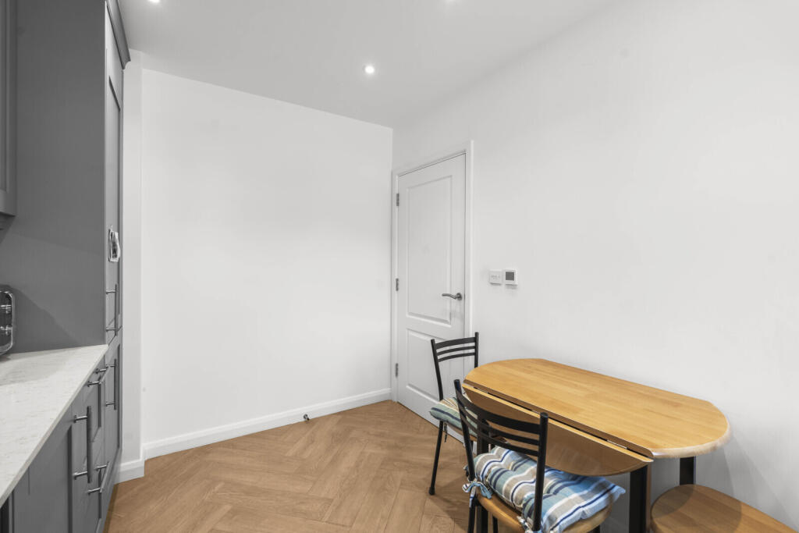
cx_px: 400
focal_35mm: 16
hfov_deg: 96.7
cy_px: 266
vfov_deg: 73.8
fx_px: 355
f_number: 8
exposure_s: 1/2
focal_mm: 16
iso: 320
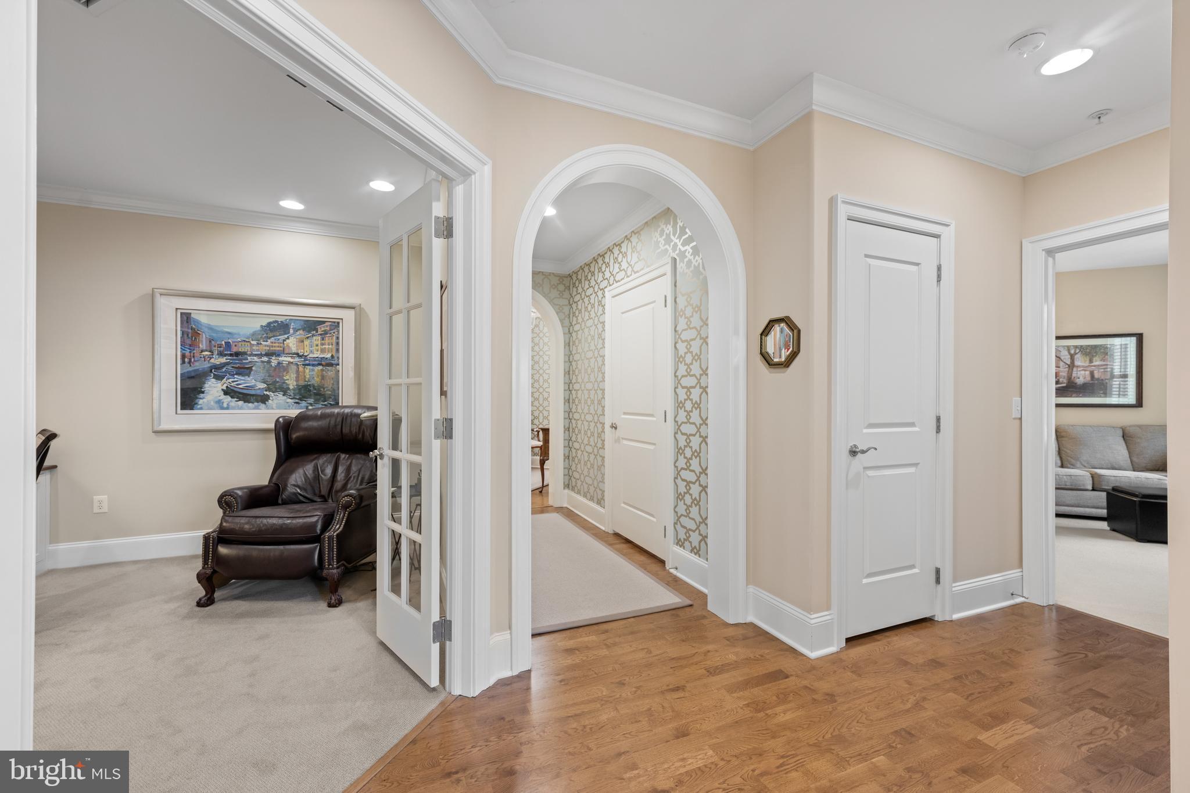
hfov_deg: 104.3
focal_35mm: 14
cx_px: 595
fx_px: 463
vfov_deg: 81.2
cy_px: 396
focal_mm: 14
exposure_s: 1/3
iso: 400
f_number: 6.3
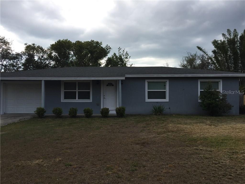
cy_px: 92
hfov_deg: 61.7
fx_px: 205
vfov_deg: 48.2
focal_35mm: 29
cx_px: 122
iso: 32
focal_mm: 4.15
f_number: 2.2
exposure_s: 1/920
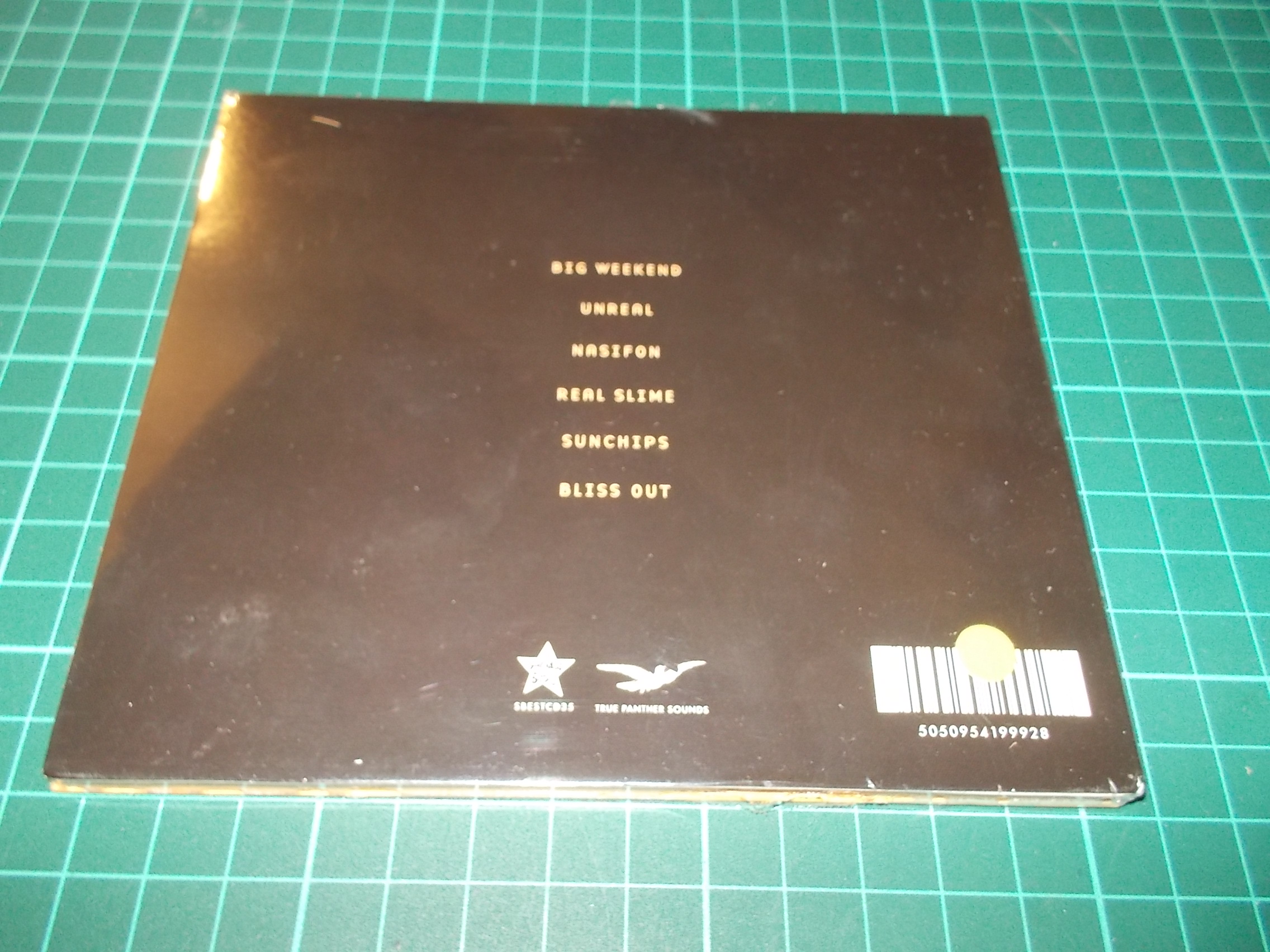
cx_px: 635
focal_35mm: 29
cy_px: 476
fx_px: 1064
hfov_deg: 61.7
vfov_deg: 48.2
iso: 200
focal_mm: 4.1
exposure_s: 1/30
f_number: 3.3
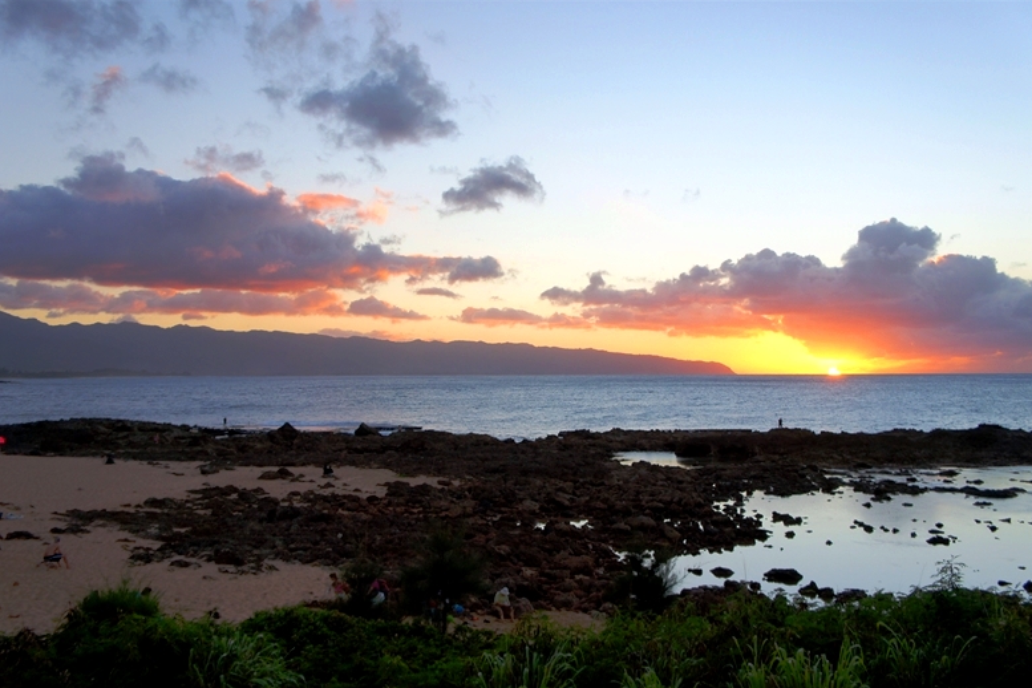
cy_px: 351
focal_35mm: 37
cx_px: 523
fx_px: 1061
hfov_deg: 51.9
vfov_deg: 35.9
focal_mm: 24
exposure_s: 1/200
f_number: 4.5
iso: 200
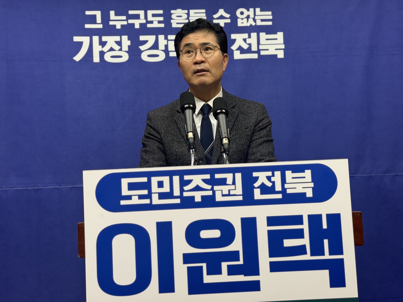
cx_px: 202
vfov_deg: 30.3
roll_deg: +2.3
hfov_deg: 39.7
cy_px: 151
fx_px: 559
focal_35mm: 48
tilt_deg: +3.5
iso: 50
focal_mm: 6.76
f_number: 1.78
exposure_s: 1/60
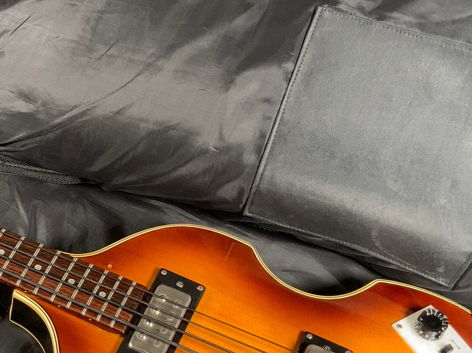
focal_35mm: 81
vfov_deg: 18.1
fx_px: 1104
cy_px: 251
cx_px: 39
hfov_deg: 23.4
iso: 64
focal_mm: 3
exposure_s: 1/60
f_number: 1.8
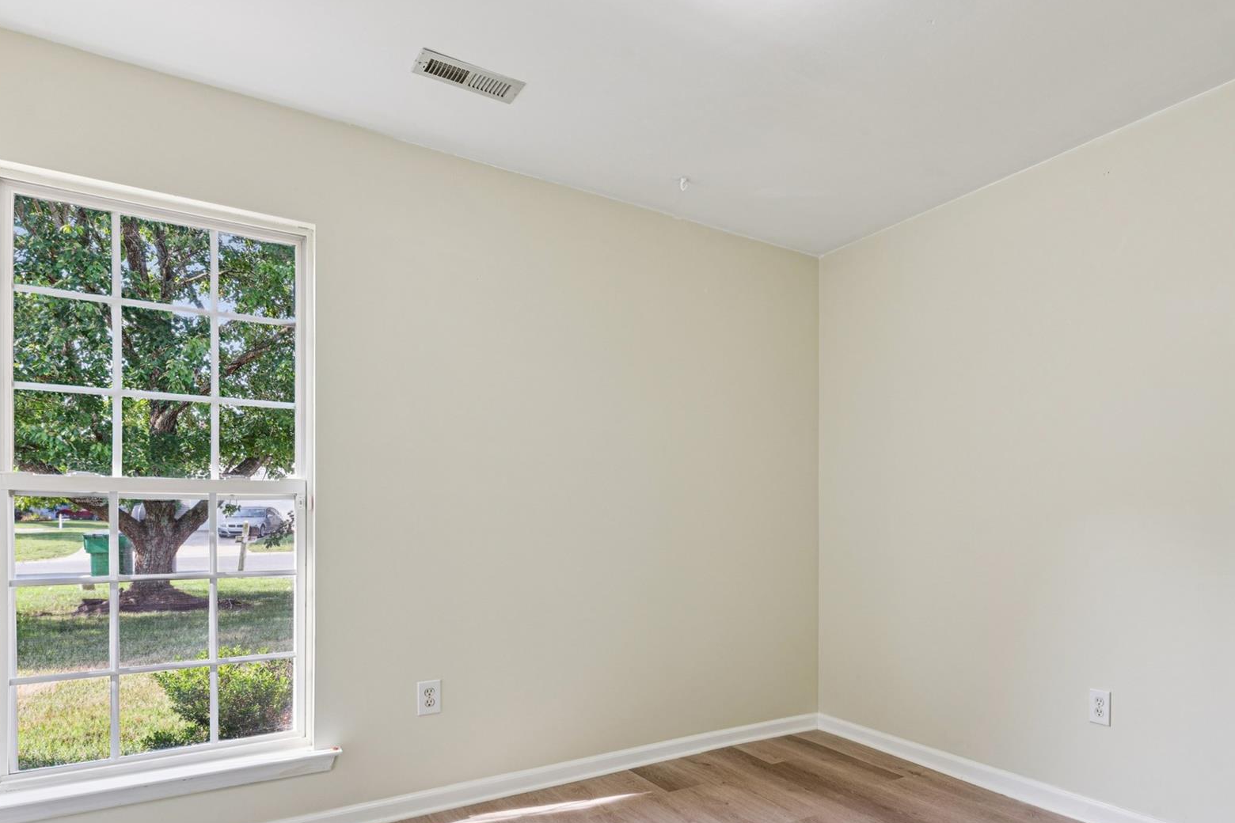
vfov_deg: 56.3
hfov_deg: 76.8
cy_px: 523
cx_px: 786
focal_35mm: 22
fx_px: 756
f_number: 13
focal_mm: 16.8
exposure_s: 1/4
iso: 100
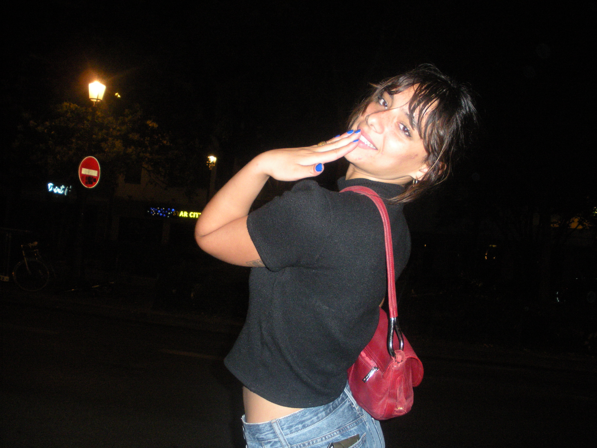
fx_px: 621
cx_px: 298
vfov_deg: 39.7
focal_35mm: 36
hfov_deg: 51.4
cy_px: 224
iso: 330
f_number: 3.5
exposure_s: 1/60
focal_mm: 6.3
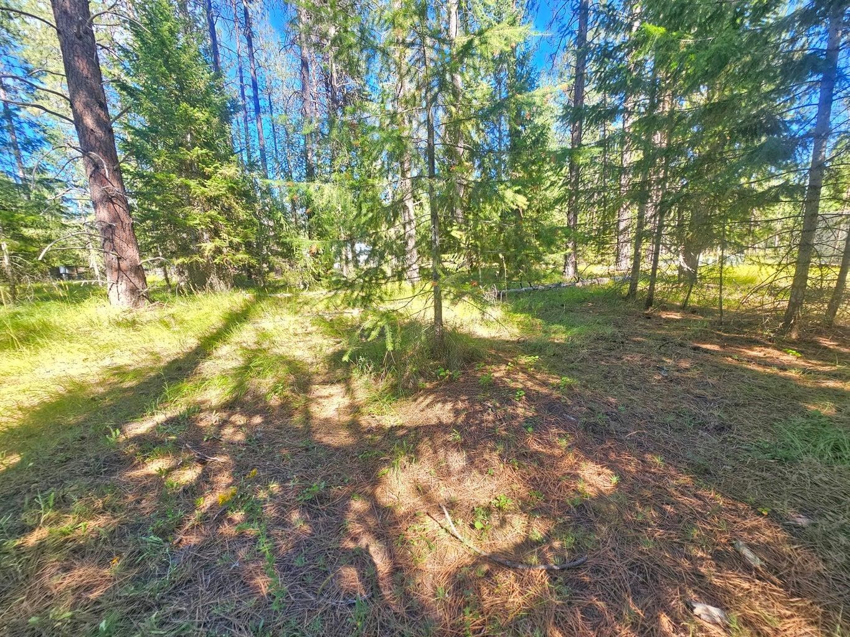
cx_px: 425
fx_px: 319
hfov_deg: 106.2
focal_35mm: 13
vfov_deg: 89.9
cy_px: 318
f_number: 2.2
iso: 50
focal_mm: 2.2
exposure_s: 1/202
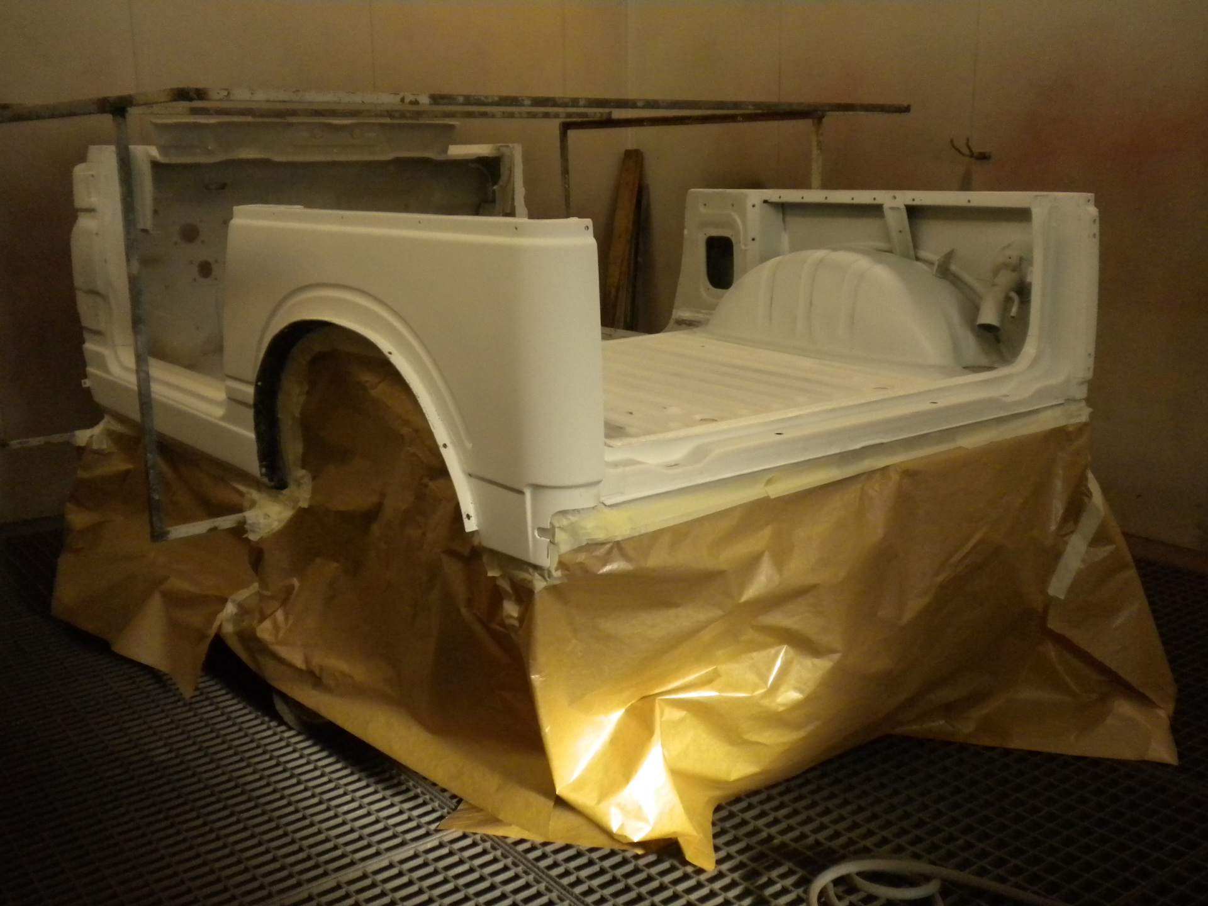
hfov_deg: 52.6
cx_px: 604
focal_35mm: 35
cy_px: 453
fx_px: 1221
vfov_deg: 40.7
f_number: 3.1
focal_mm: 6.3
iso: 400
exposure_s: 1/582
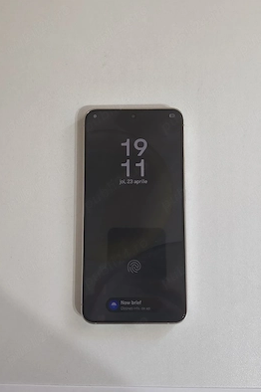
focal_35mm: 37
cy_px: 197
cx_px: 135
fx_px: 403
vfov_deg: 51.9
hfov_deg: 35.9
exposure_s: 1/50.3
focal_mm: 6.18
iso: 1000
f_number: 1.65
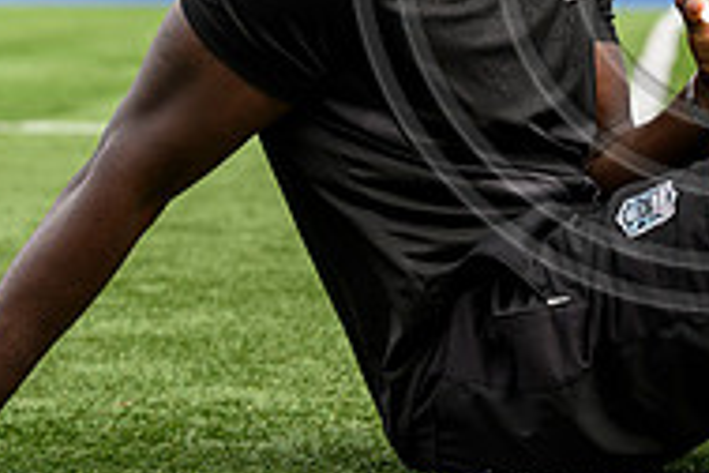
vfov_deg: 5.1
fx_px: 5317
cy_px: -77
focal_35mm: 270
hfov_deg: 7.6
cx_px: 735
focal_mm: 88
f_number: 4
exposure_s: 1/160
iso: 160
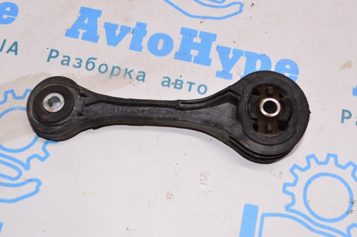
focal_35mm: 45
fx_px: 446
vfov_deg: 29.8
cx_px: 178
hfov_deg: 43.6
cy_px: 118
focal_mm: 30
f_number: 8
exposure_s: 1/100
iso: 1600
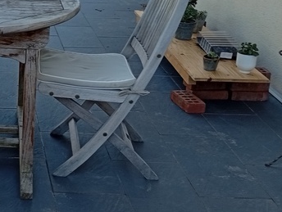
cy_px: 34
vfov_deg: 18.3
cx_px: -34
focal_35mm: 80
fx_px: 653
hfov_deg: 22.8
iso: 53
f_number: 1.8
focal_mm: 3.98
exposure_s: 1/50
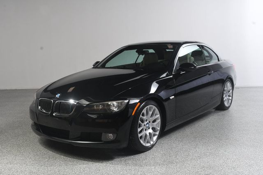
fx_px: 285
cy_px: 88
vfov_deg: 34.2
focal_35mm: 39
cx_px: 132
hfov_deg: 49.6
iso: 100
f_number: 10
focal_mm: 26
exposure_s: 1/160
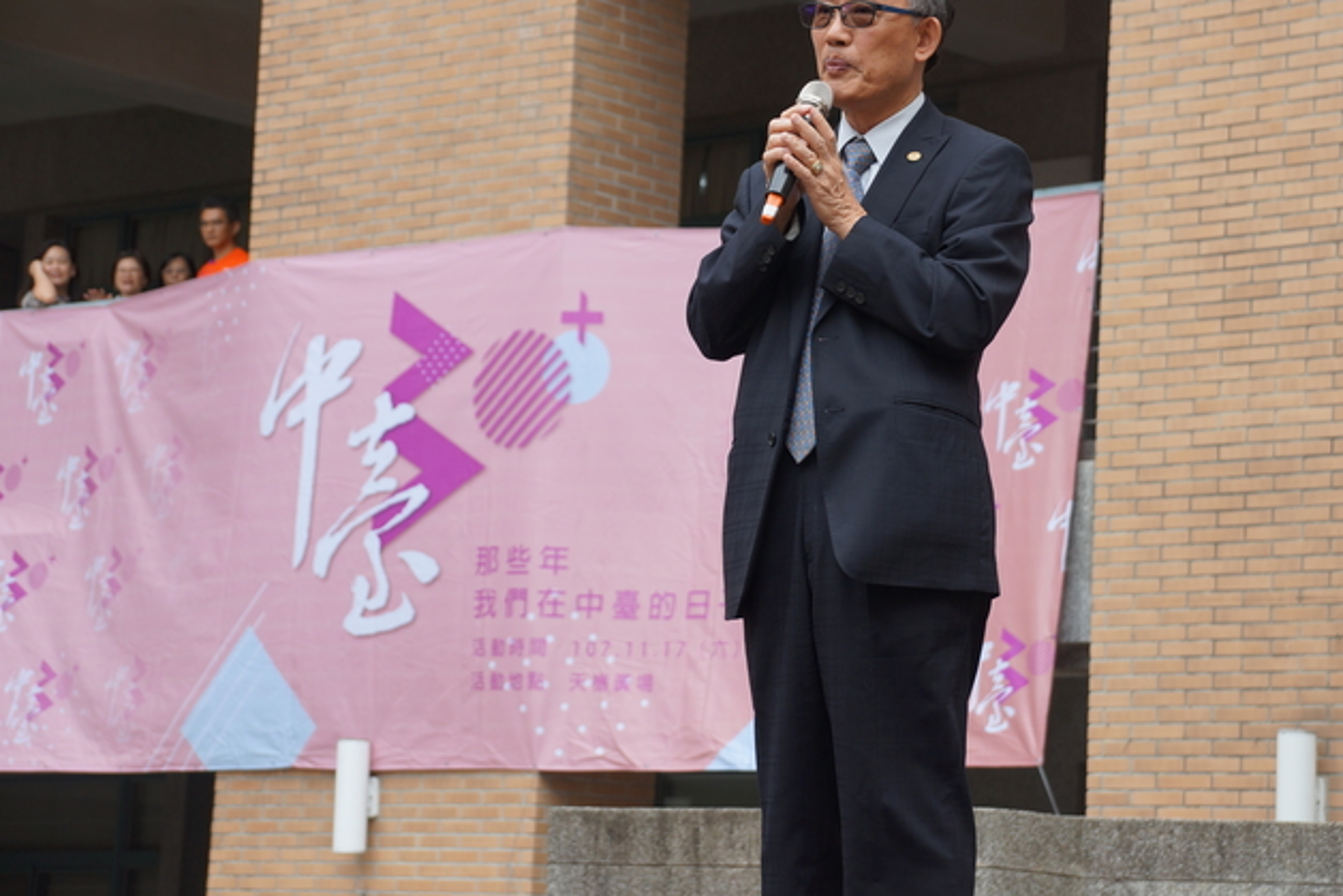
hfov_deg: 17.5
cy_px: 399
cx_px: 731
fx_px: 4365
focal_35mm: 117
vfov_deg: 11.7
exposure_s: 1/160
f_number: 5.6
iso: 125
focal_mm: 70
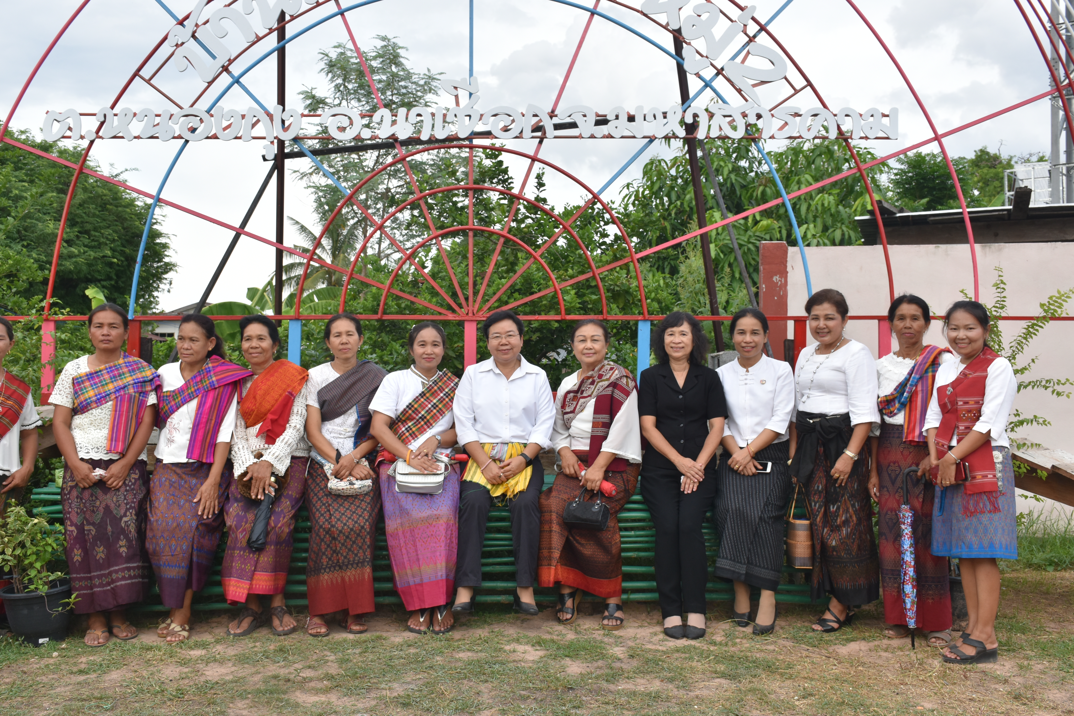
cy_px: 358
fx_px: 1163
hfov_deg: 49.6
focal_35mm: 39
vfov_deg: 34.2
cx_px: 537
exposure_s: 1/250
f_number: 8
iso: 280
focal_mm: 26
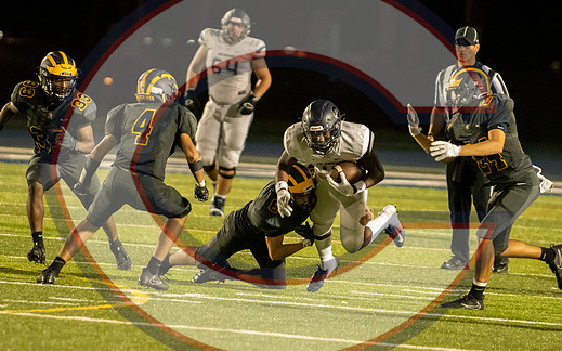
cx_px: 315
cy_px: 229
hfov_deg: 4.7
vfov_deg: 3.0
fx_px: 6783
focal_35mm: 443
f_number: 2.8
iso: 10000
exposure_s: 1/1250
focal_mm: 200
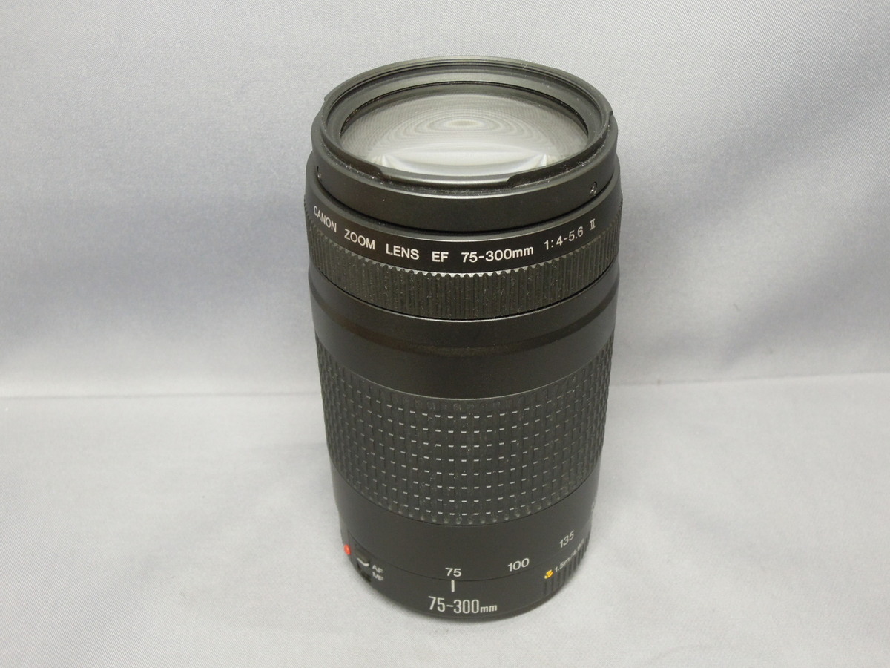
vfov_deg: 32.2
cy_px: 334
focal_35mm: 45
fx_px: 1157
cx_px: 445
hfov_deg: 42.1
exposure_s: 1/15
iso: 400
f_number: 4.5
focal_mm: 8.1
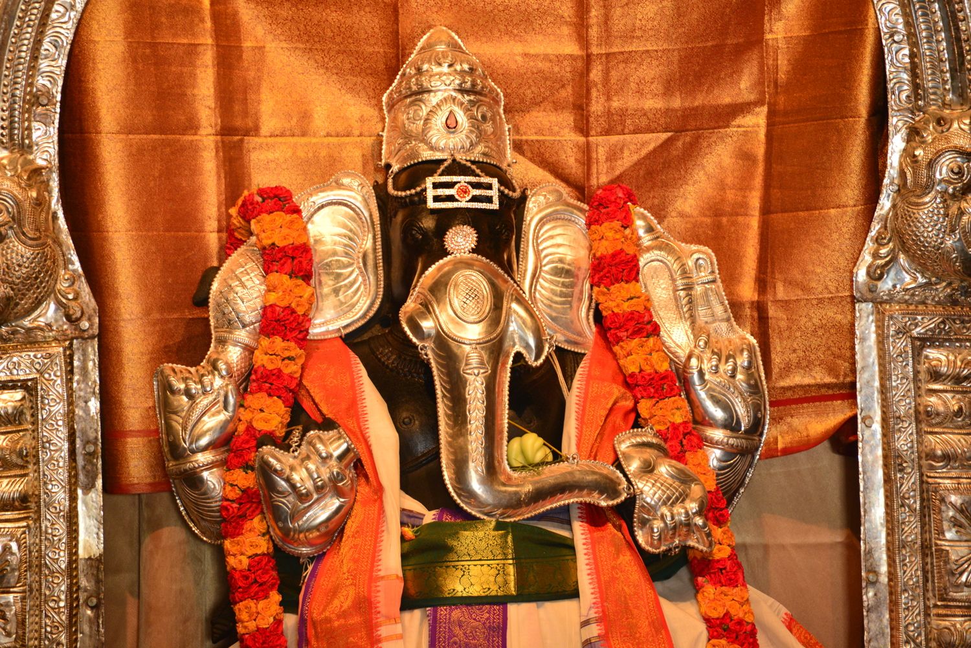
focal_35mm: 200
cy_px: 324
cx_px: 486
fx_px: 5396
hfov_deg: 10.3
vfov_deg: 6.9
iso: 1000
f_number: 5.6
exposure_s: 1/50
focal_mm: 200
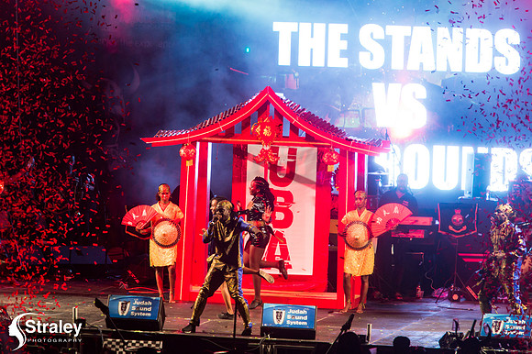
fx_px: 4135
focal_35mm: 280
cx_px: 266
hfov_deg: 7.4
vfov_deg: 4.9
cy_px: 177
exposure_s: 1/200
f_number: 5.6
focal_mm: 280
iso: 3200
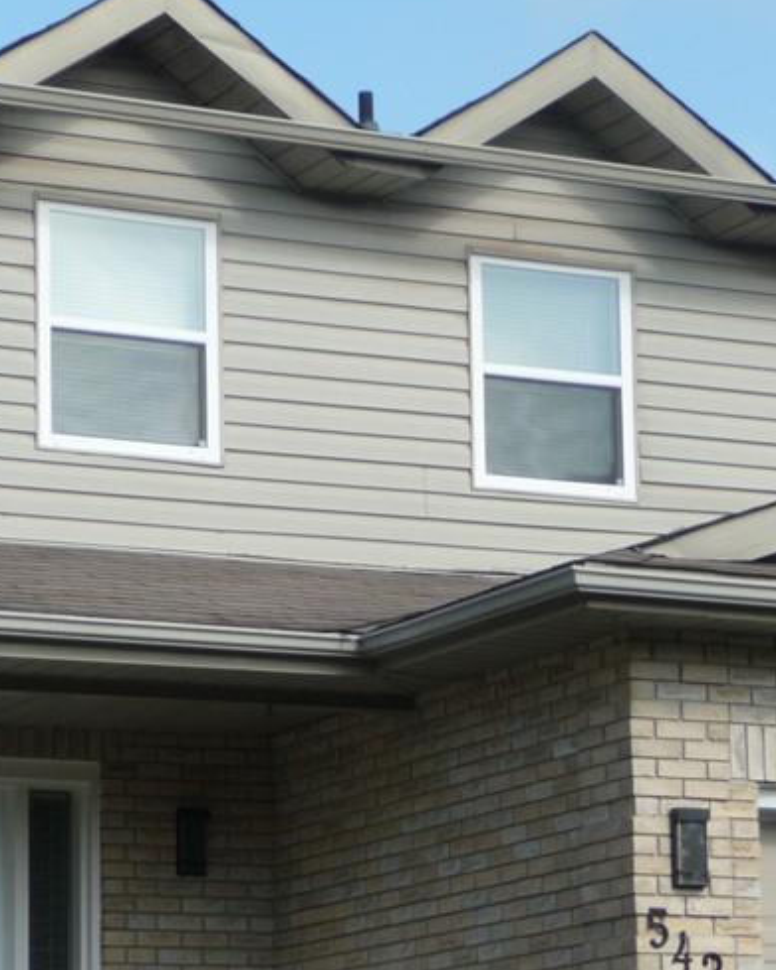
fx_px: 3934
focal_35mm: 137
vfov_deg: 14.0
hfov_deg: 11.3
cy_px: 684
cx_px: 399
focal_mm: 11.3
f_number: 4.5
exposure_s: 1/500
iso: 100
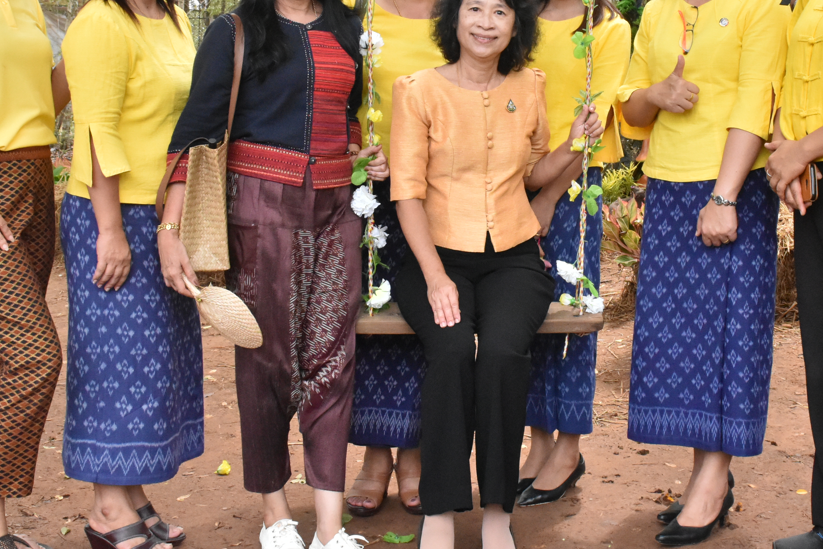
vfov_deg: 21.5
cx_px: 514
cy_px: 171
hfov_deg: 31.8
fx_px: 1440
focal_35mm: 63
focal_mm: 24
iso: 2500
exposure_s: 1/640
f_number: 13
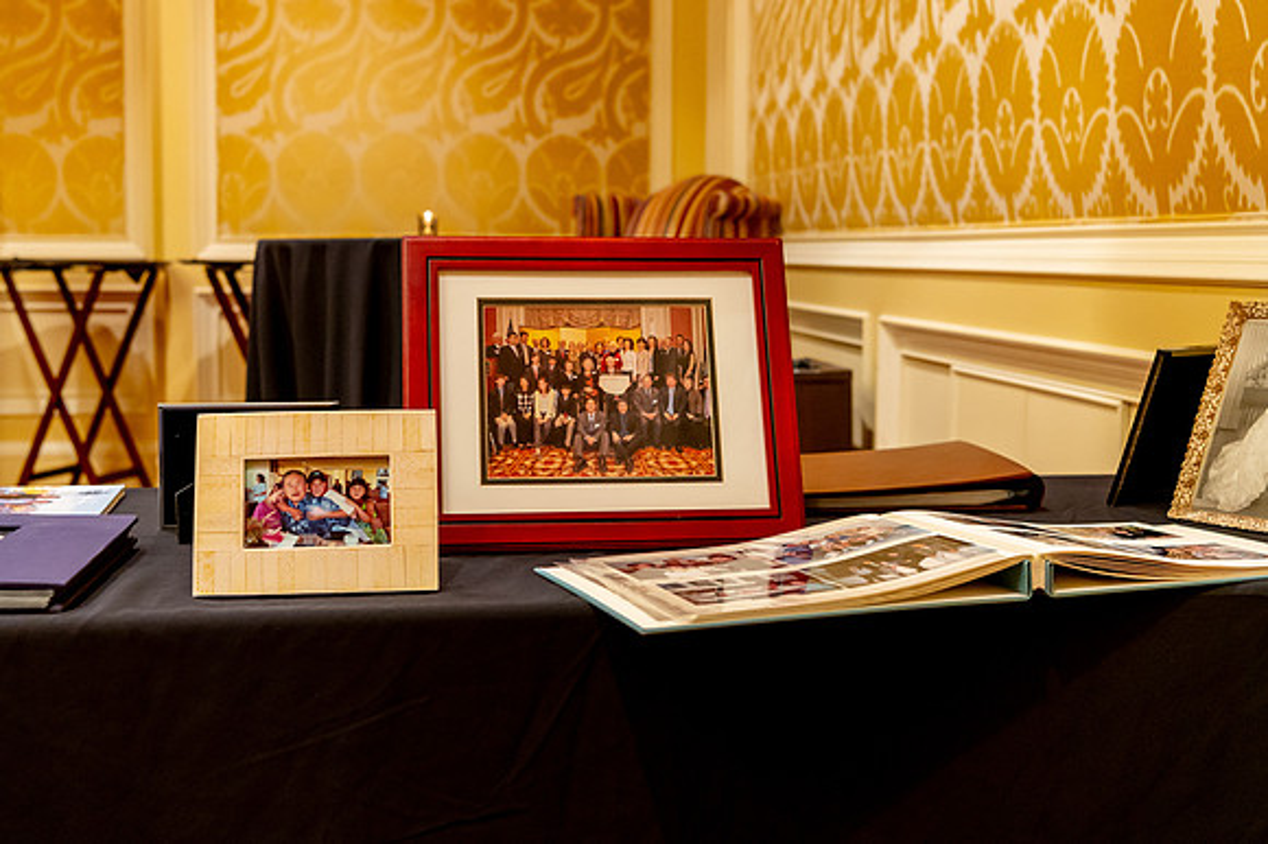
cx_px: 596
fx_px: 1568
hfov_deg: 44.0
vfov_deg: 30.1
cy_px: 384
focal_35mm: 45
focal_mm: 40
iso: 4000
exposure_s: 1/125
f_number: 4
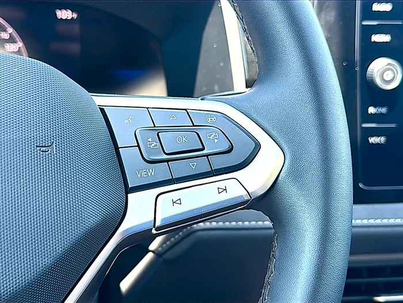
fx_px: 501
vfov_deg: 33.6
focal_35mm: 43
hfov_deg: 43.9
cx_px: 202
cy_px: 152
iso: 100
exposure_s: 1/145
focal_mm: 6.86
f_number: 1.78
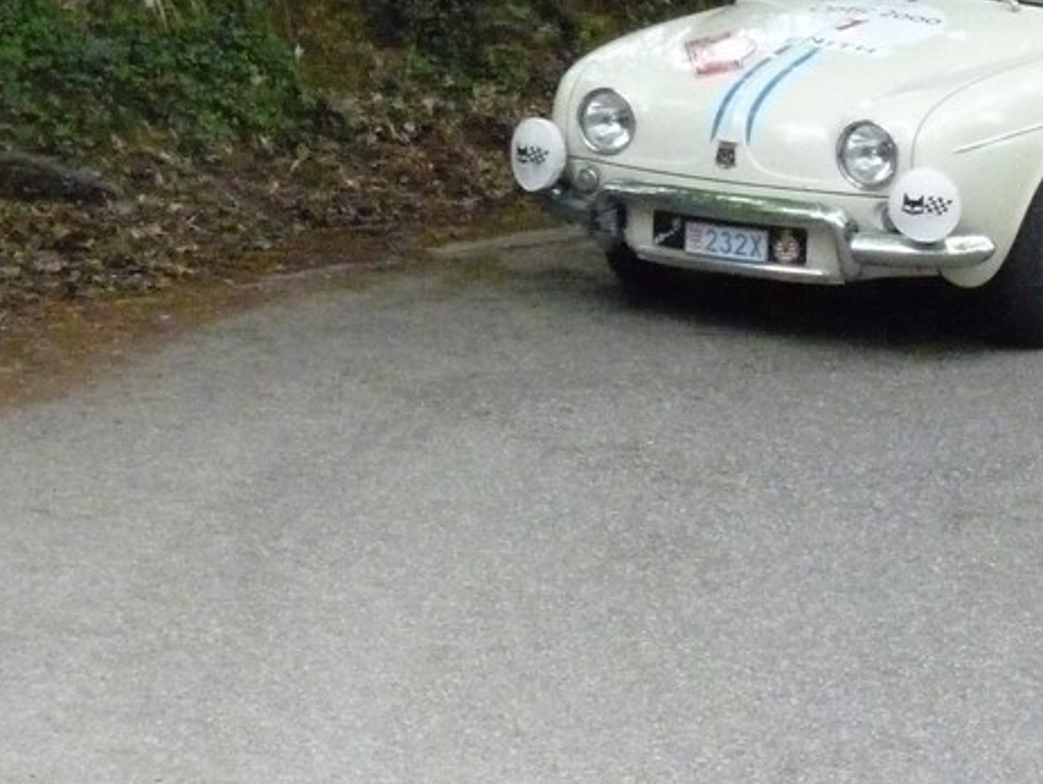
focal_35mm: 174
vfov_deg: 8.5
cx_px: 1070
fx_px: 5247
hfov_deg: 11.2
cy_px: 435
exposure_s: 1/500
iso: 1600
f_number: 4
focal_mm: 11.1
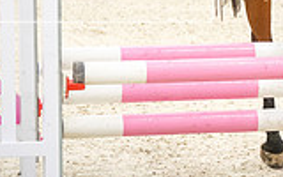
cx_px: 369
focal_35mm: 613
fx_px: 4728
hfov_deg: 3.4
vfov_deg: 2.1
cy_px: -82
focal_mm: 90.6
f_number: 2.8
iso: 2000
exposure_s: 1/640
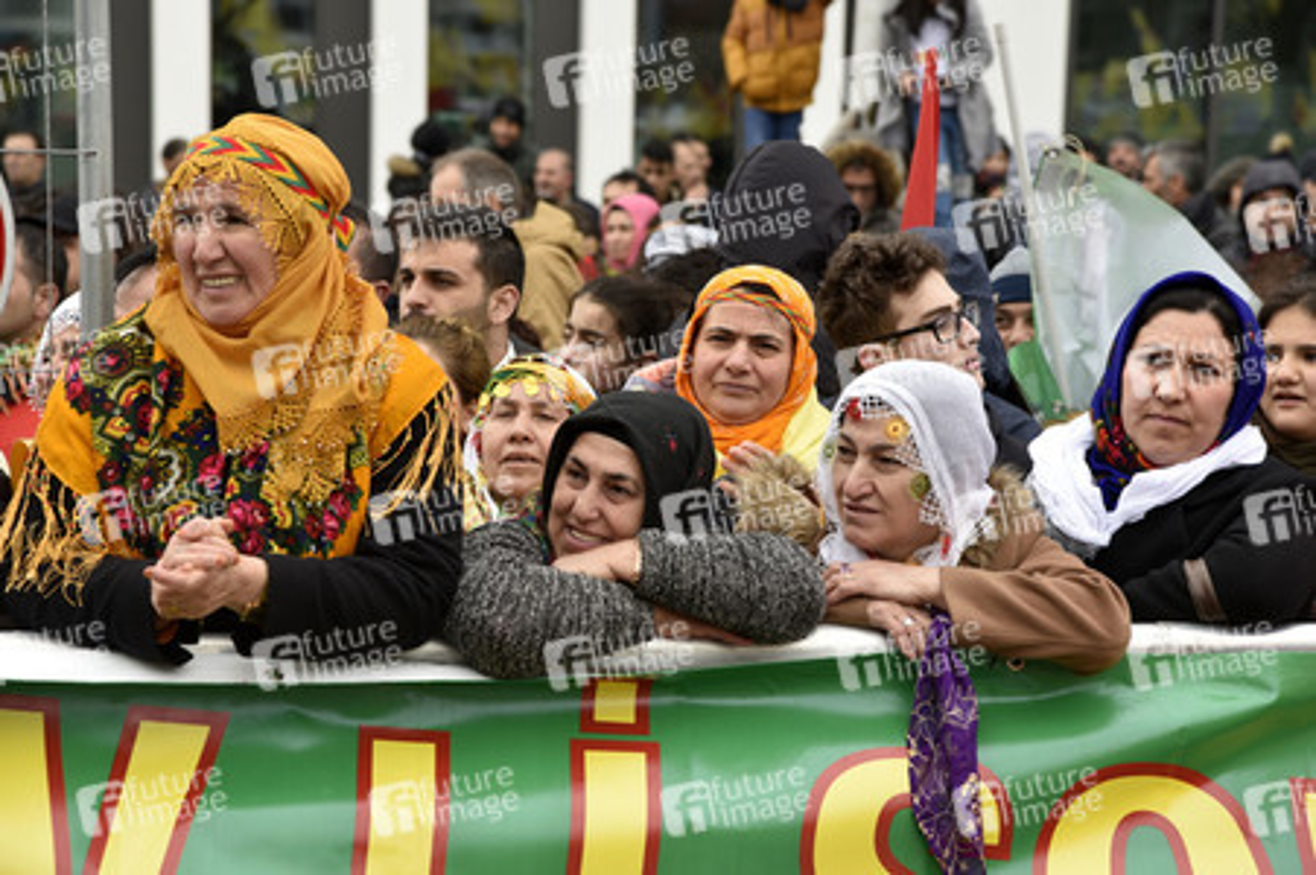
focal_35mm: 110
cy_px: 438
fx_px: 4018
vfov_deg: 12.4
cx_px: 658
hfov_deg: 18.6
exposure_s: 1/160
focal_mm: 110
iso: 400
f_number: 6.3
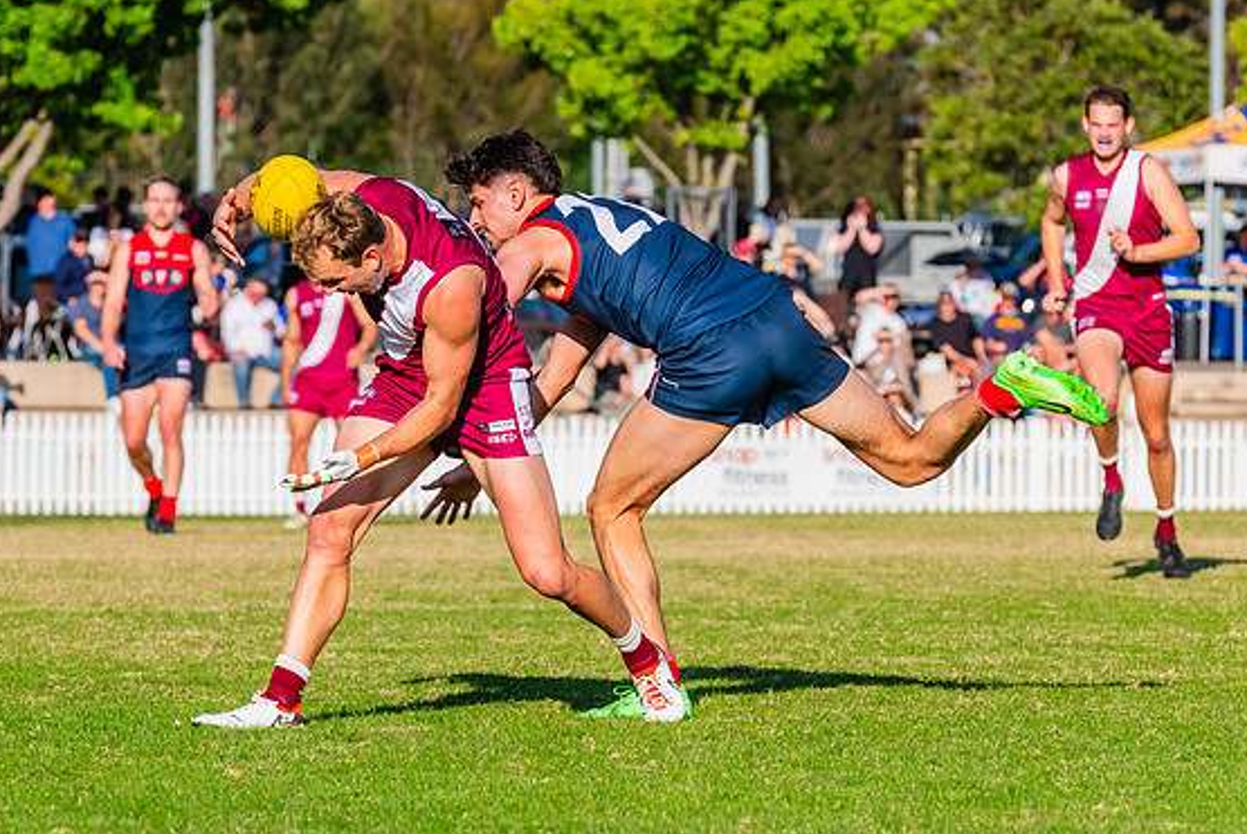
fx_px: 12653
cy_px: 365
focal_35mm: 365
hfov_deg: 5.6
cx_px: 465
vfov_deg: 3.8
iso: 800
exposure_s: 1/1250
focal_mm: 270
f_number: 11
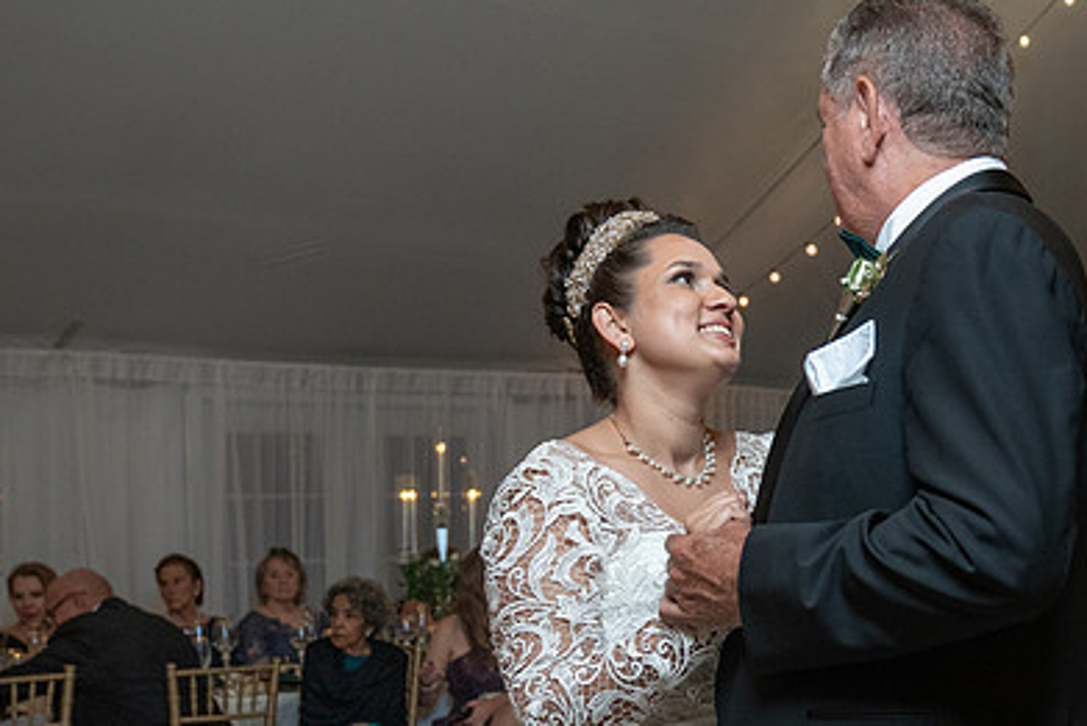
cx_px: 729
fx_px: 1691
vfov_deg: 24.0
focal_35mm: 56
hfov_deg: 35.3
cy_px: 546
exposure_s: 1/200
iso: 2000
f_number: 4
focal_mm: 31
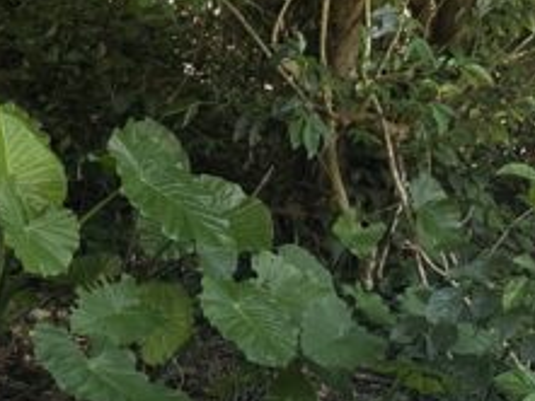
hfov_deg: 14.1
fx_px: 1716
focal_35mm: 111
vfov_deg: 12.8
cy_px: 568
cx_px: -610
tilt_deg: -10.7
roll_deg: +1.2
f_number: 1.78
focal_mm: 6.86
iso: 64
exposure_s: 1/121
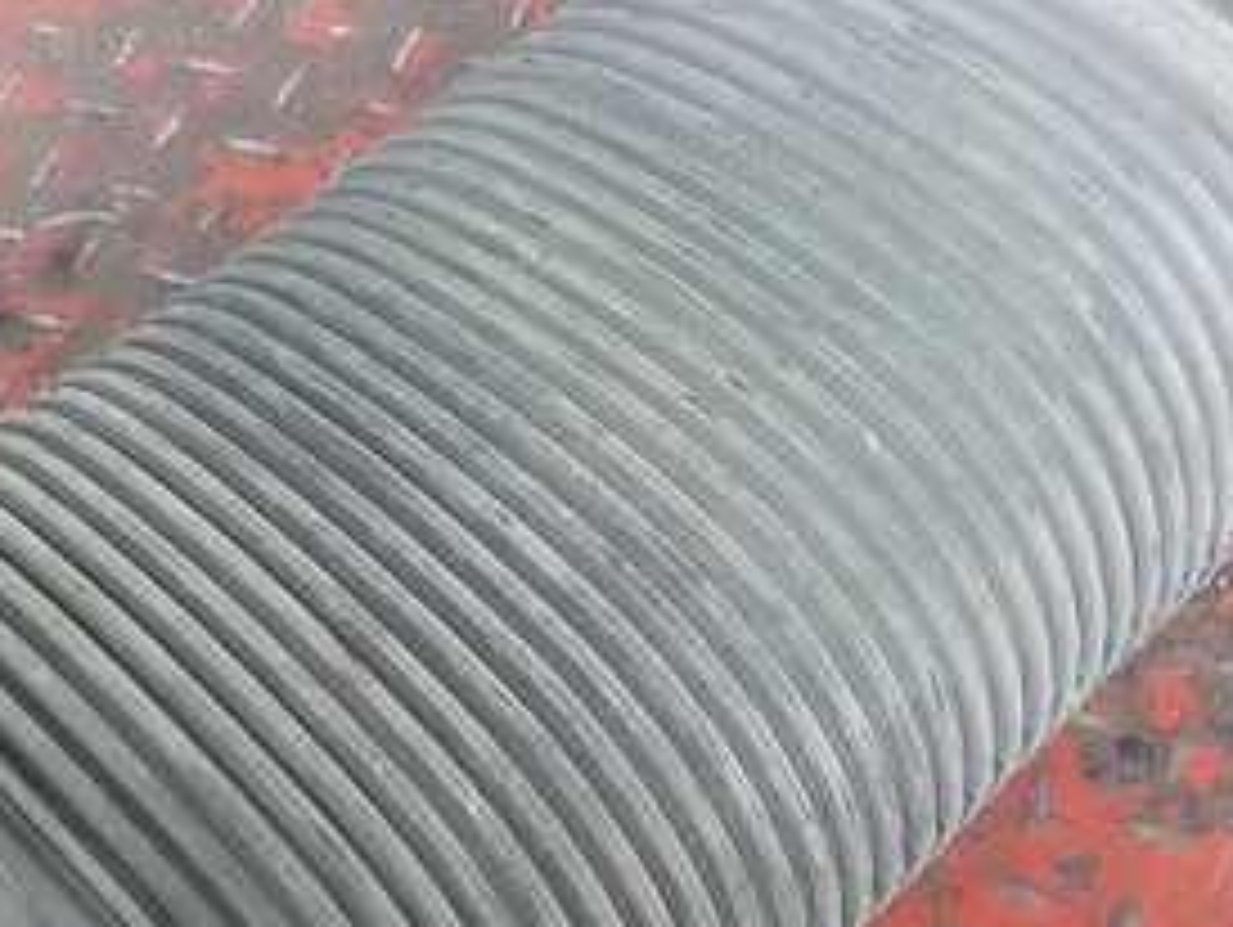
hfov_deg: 27.7
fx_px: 2496
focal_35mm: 70
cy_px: 711
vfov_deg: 20.8
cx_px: 531
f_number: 3.3
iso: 180
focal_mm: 4.1
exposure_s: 1/30
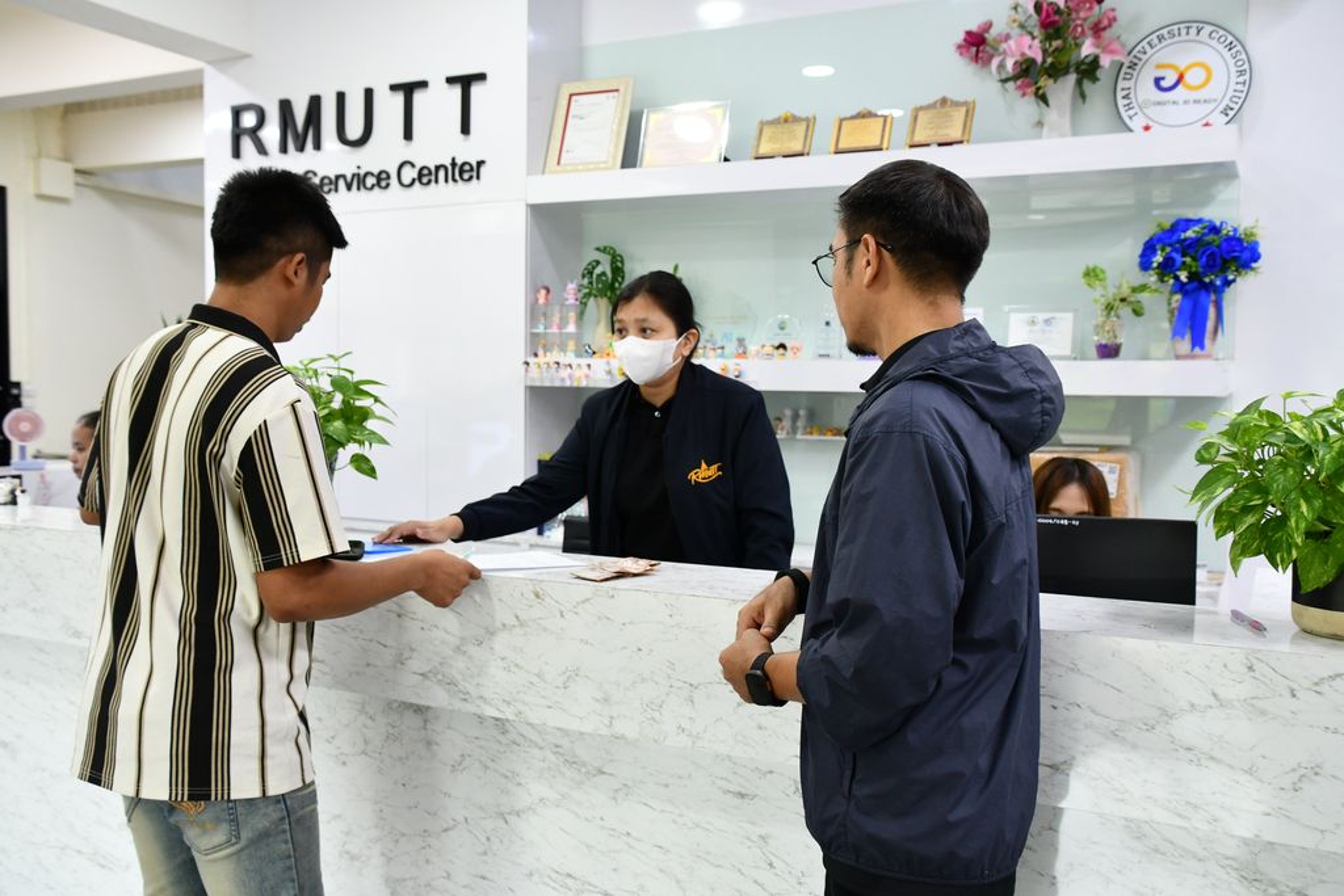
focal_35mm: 33
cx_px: 672
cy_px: 448
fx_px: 1232
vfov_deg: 40.0
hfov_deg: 57.2
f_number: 3.5
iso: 1400
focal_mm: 22
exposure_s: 1/125
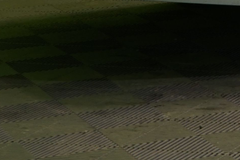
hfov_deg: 8.5
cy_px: -193
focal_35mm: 227
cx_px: 520
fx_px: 1513
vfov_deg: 5.9
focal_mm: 36
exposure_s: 1/40
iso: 400
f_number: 6.3
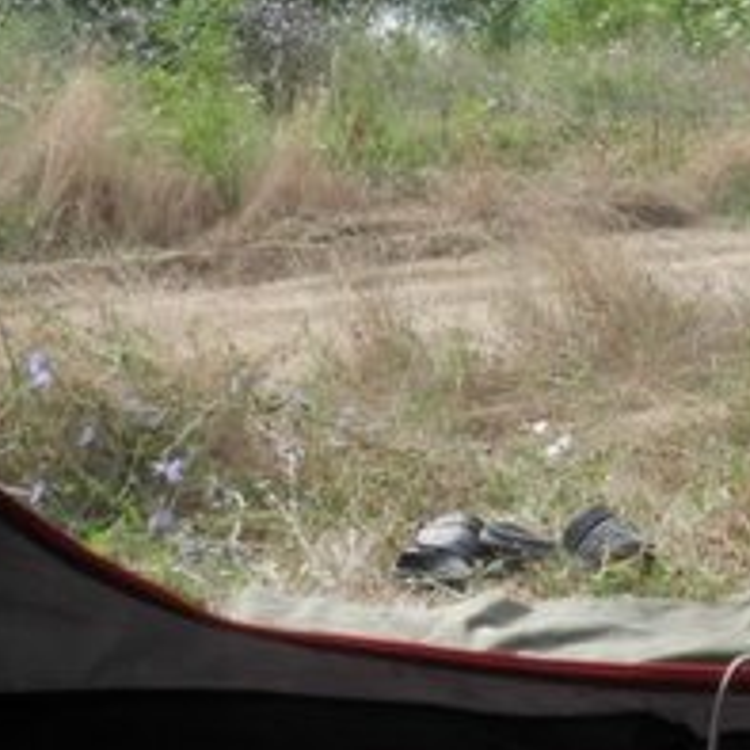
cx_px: 487
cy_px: -114
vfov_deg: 19.2
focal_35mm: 86
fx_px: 2108
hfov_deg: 20.1
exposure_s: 1/100
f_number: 8
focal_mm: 4.3
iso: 100
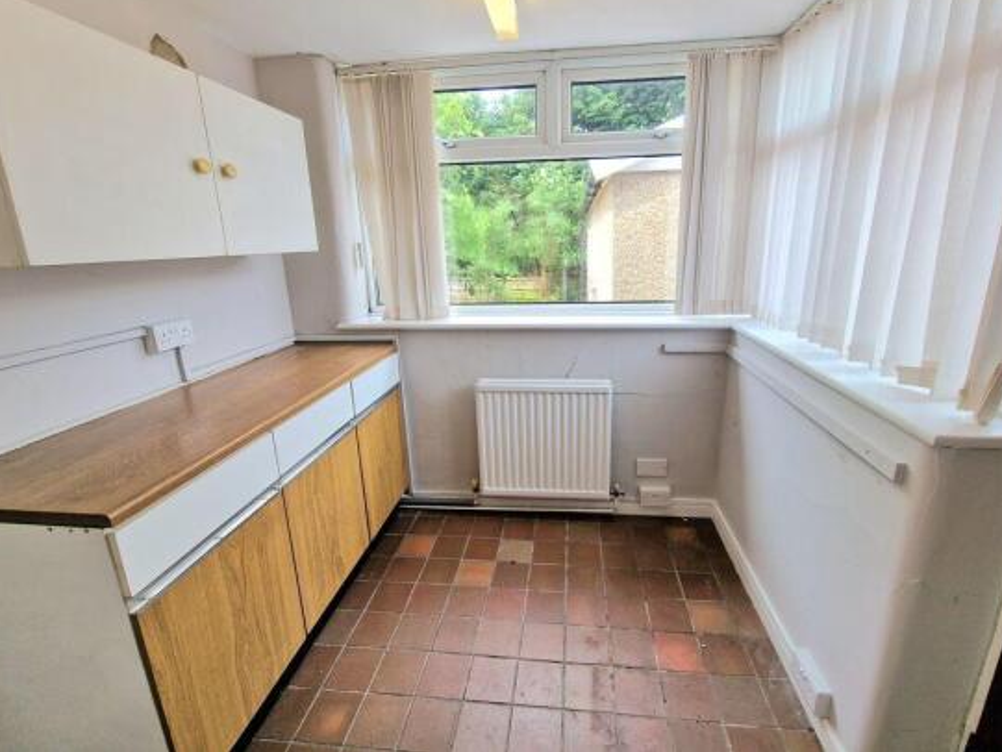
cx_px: 525
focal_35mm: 14
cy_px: 349
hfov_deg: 102.0
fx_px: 405
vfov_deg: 85.6
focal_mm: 2.2
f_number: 2.2
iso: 50
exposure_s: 1/139
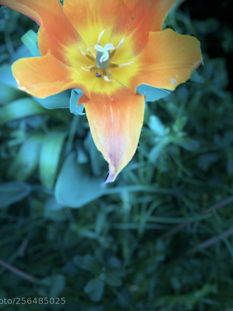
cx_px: 87
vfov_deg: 23.4
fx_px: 745
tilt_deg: -78.3
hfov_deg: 17.7
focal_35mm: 83
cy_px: 97
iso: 64
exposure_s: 1/60
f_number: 2.8
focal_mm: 6.6
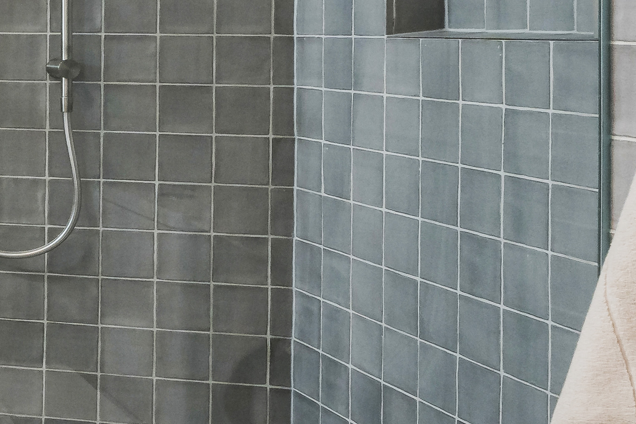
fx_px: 1131
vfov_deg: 20.7
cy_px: 30
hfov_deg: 18.1
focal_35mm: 64
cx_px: -694
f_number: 11
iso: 800
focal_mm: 14
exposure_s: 1/13
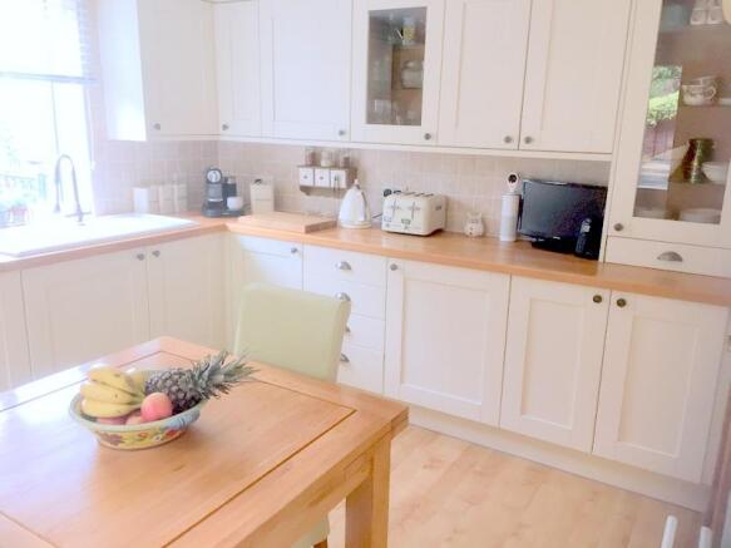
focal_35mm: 29
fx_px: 612
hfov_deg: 61.7
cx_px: 366
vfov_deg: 48.2
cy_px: 274
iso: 80
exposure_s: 1/33
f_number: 2.2
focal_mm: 4.15
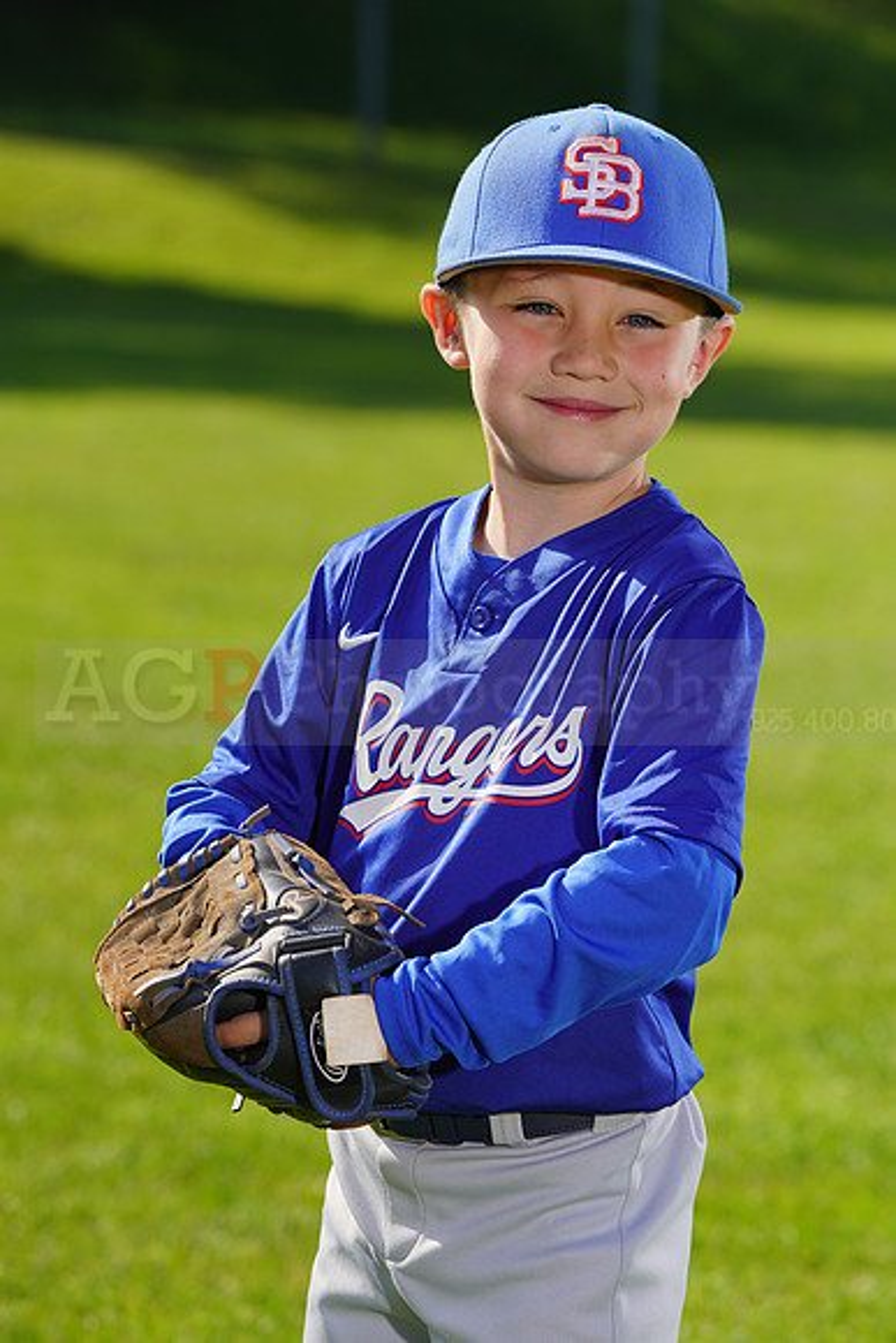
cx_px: 448
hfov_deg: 7.1
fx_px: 7238
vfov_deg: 10.6
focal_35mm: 194
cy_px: 672
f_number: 9
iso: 100
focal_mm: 194
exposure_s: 1/250
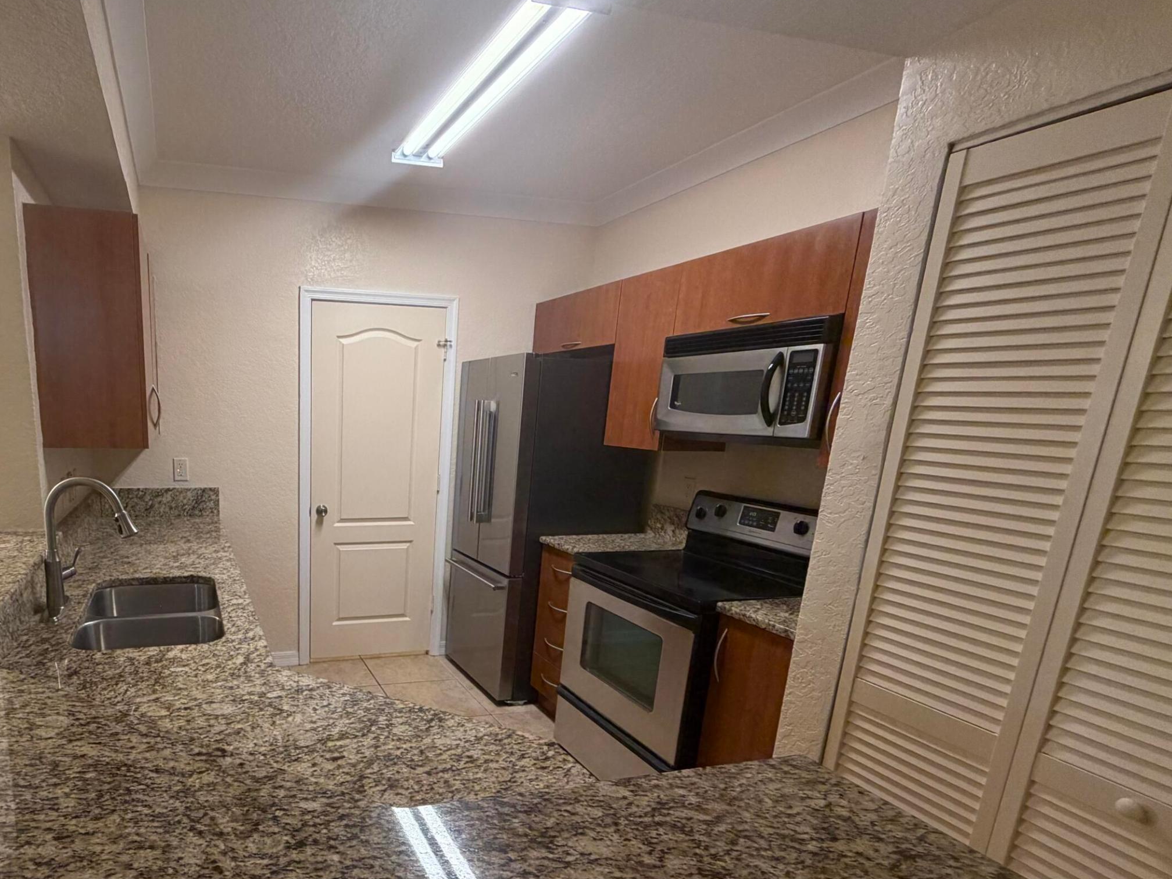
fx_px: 677
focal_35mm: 20
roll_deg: -0.8
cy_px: 573
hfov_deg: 78.0
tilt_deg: -13.7
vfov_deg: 64.6
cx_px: 353
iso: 200
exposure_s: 1/60
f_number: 2.2
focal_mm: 2.22
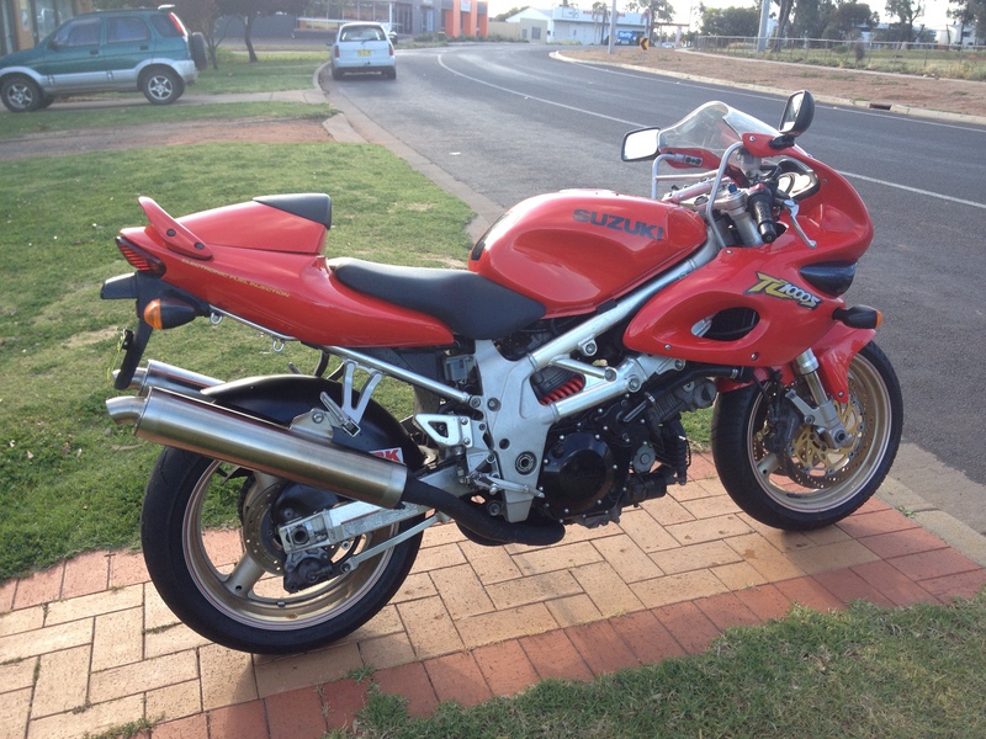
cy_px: 370
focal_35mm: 35
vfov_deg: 40.7
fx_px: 997
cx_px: 493
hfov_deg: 52.6
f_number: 2.4
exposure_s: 1/245
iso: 50
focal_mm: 4.28
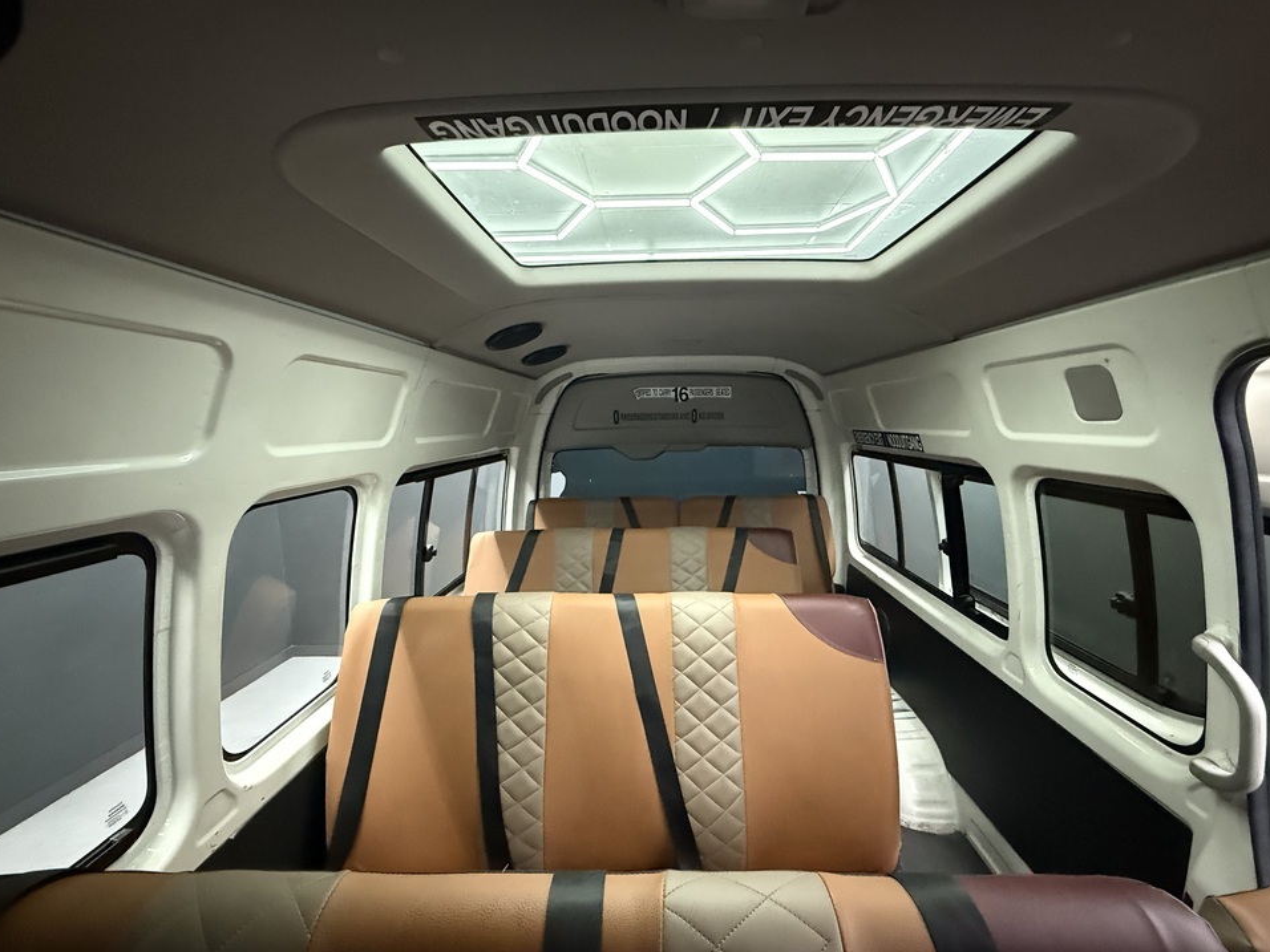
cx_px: 662
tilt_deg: -7.5
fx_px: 550
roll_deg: +1.1
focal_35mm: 15
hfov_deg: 98.1
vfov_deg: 81.7
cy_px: 506
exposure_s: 1/33
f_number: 2.2
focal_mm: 2.22
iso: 1250
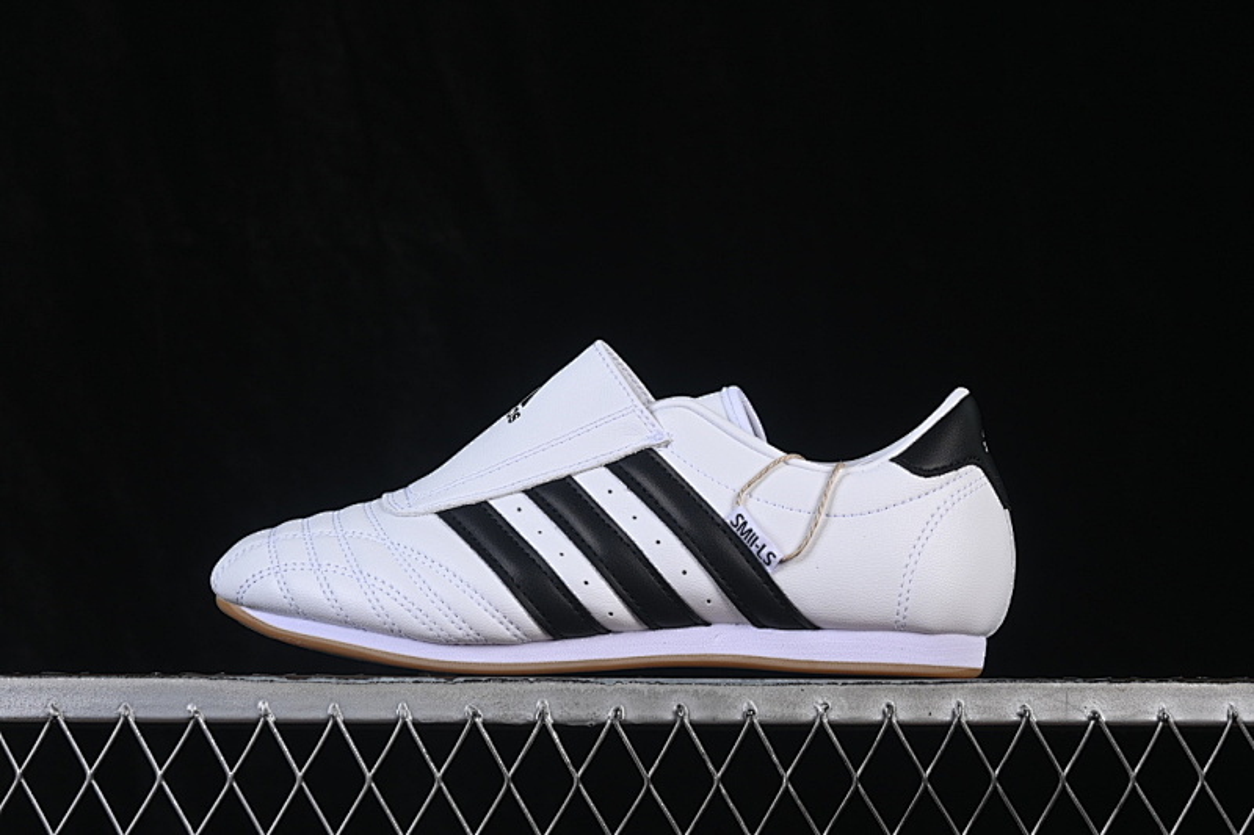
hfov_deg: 27.0
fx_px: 2612
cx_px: 627
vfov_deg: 18.2
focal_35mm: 75
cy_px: 418
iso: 160
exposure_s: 1/80
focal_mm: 50
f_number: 8
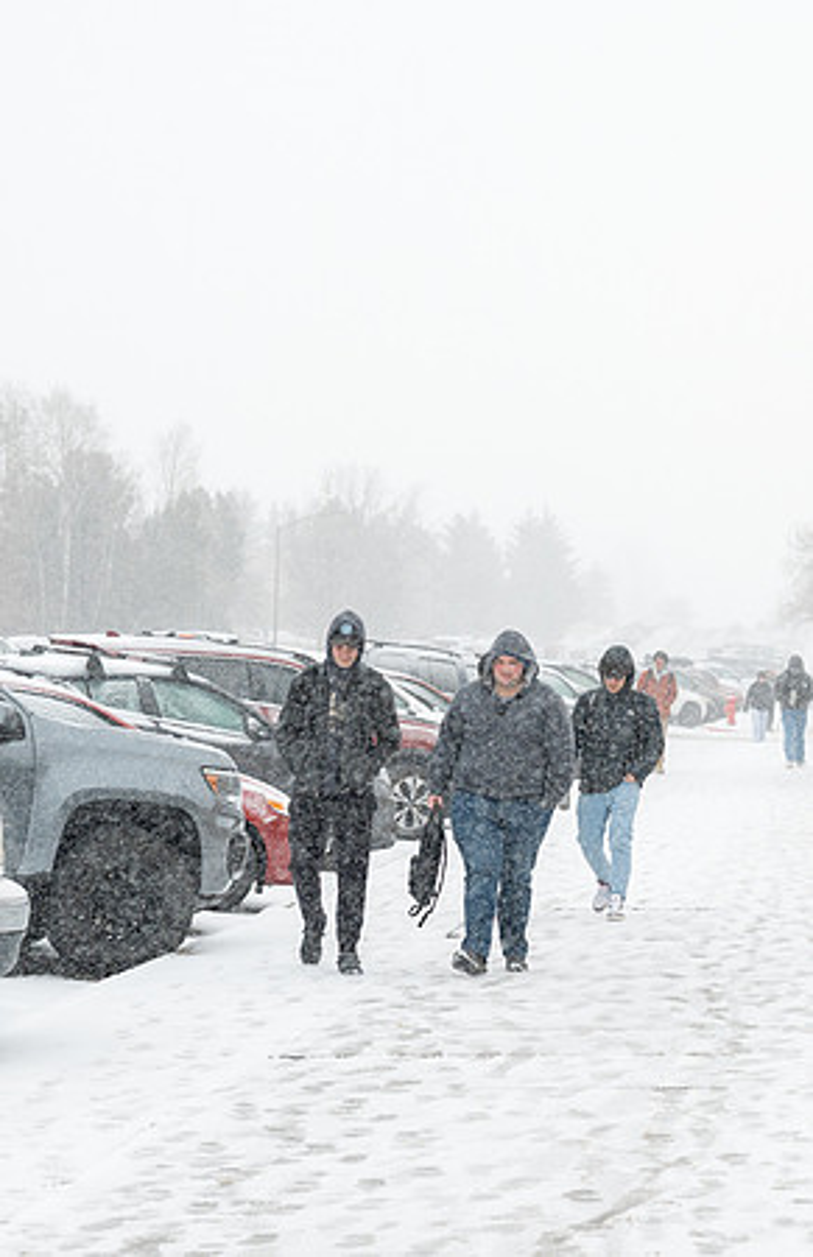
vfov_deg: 16.5
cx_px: 657
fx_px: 4326
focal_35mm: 125
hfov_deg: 10.7
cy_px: 729
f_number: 5.6
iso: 500
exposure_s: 1/640
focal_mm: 70
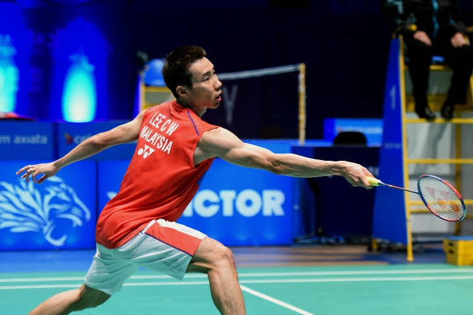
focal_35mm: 102
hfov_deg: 20.0
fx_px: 1340
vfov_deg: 13.4
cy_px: 158
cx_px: 236
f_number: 2.8
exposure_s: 1/500
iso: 5000
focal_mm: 102
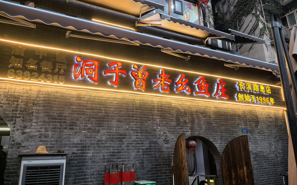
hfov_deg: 64.6
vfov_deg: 43.1
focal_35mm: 29
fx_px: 235
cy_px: 84
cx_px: 150
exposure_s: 1/100
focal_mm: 5.75
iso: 50
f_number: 2
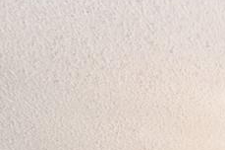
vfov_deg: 9.2
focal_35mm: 98
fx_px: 612
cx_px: 448
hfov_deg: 16.2
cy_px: 517
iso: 100
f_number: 8
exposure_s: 1/3
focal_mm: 14
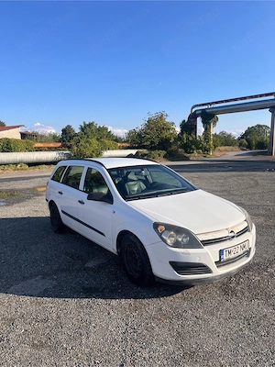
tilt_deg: -6.6
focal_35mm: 26
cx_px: 138
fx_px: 275
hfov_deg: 53.1
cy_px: 184
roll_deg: +1.5
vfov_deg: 67.3
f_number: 1.5
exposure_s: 1/3356
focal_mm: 5.7
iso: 50
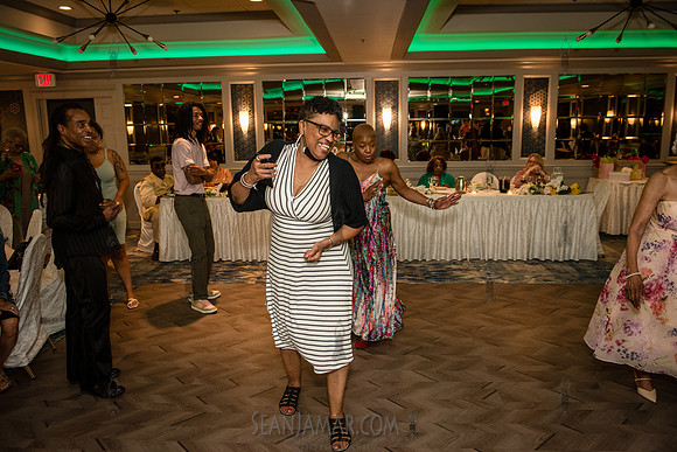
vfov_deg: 48.0
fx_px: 508
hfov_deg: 67.4
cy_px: 226
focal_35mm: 27
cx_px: 338
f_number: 3.5
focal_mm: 27
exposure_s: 1/160
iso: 1600
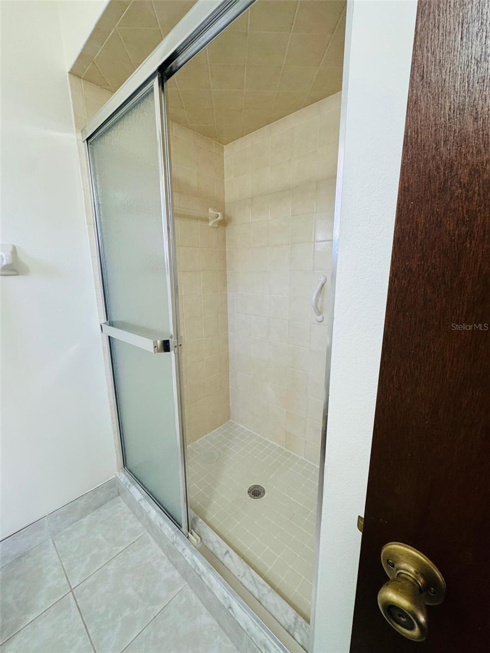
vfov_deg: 102.1
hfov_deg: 85.7
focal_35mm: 14
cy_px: 326
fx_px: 264
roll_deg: +0.6
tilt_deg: -12.9
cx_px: 245
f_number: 2.2
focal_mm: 2.22
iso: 200
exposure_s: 1/120
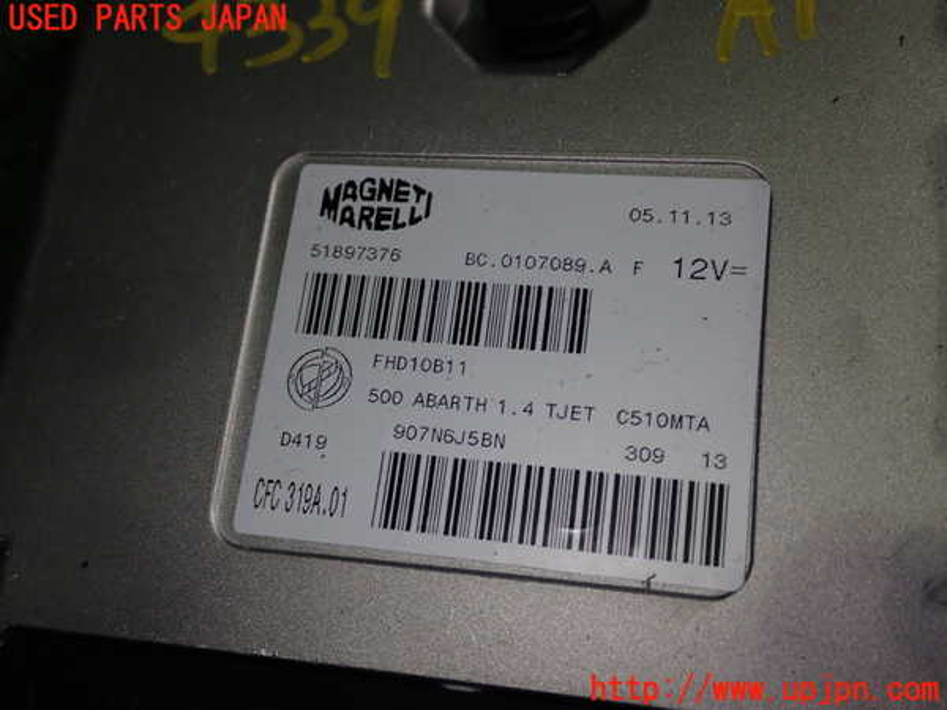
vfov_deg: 35.1
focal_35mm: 41
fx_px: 1122
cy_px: 355
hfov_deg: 45.8
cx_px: 474
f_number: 8
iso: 160
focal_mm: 7.31
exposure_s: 1/40
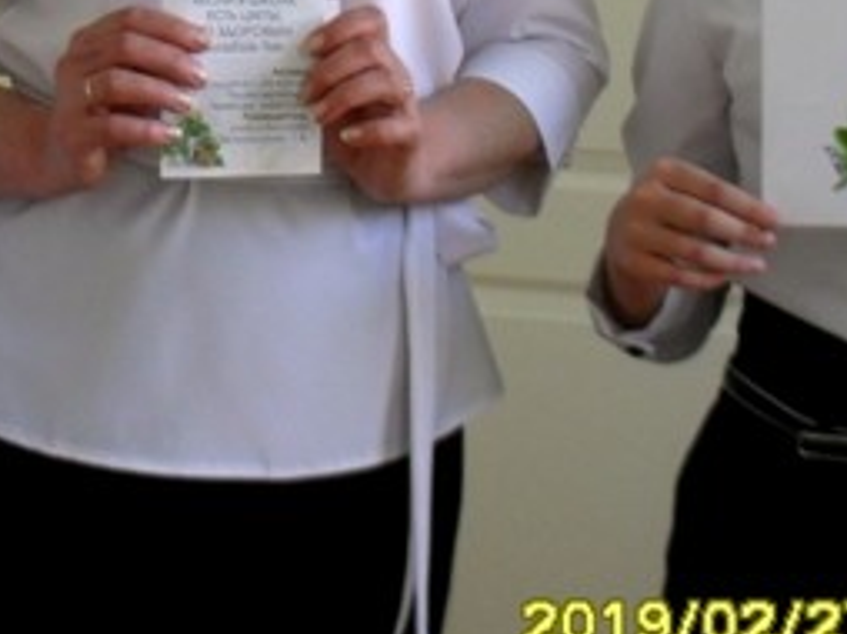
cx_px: 168
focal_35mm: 148
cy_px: -43
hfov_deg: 13.3
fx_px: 3618
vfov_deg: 9.9
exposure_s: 1/60
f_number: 4.3
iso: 100
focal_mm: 10.1
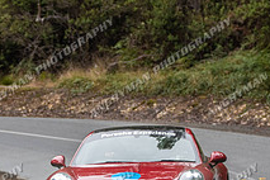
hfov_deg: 8.2
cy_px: 174
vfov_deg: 5.5
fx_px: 1882
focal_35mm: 251
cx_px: 92
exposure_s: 1/640
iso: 720
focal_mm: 80
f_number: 2.8
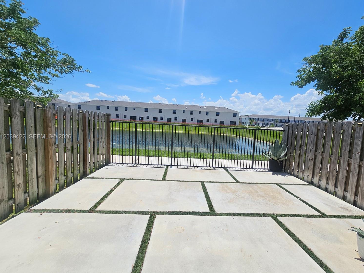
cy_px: 137
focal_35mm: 14
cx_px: 191
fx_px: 147
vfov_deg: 85.7
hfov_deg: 102.0
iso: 50
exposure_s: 1/5075
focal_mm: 2.2
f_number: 2.2
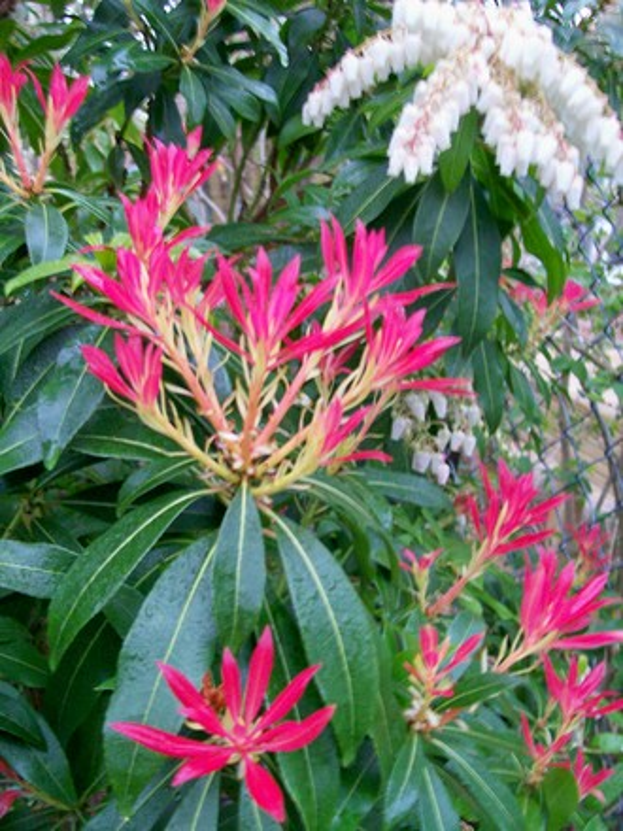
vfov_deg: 51.4
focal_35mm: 36
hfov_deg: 39.7
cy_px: 416
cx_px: 312
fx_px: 864
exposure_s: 1/8
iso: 160
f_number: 2.7
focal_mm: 6
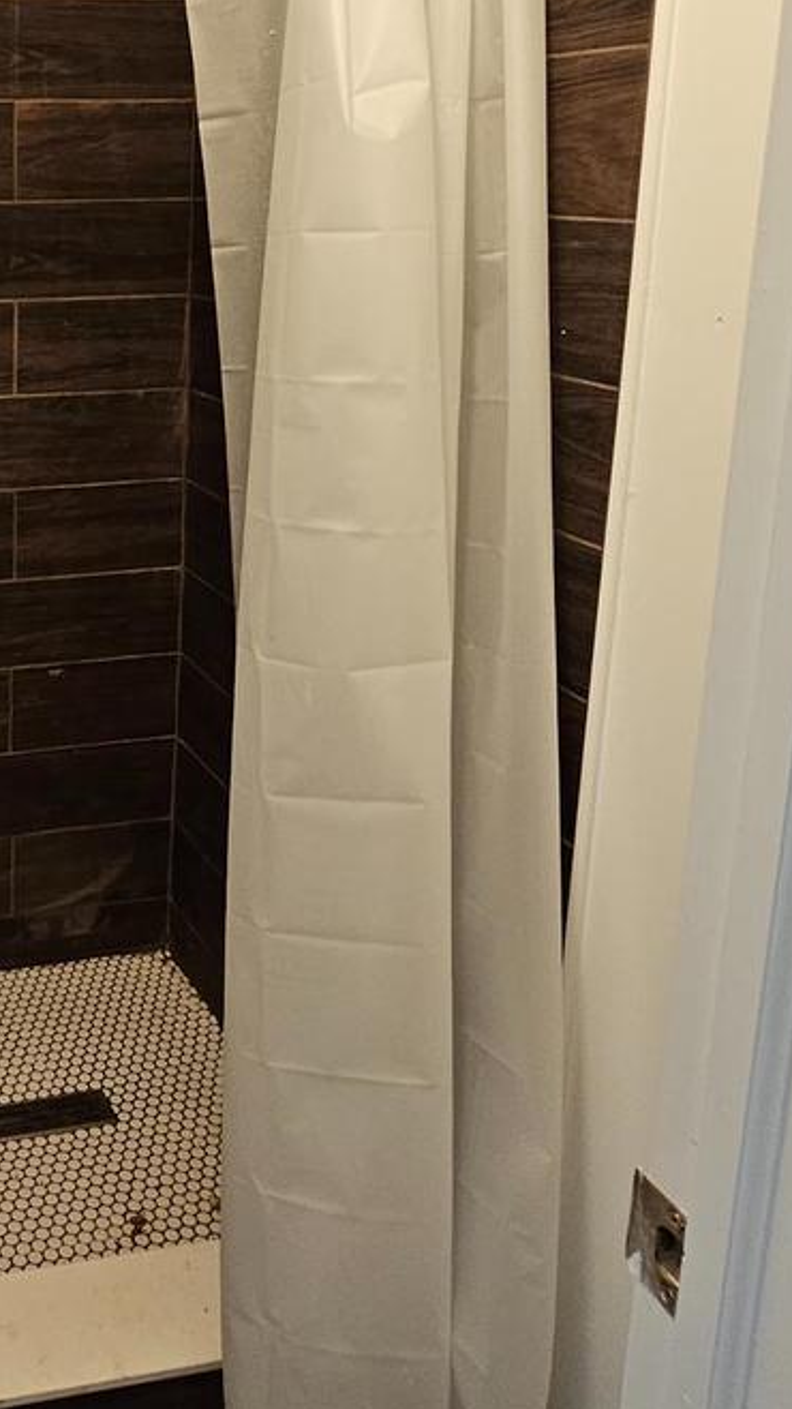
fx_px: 1158
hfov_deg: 31.9
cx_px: -141
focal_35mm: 31
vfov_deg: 60.4
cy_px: 418
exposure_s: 1/60
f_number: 2.2
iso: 250
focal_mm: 2.2
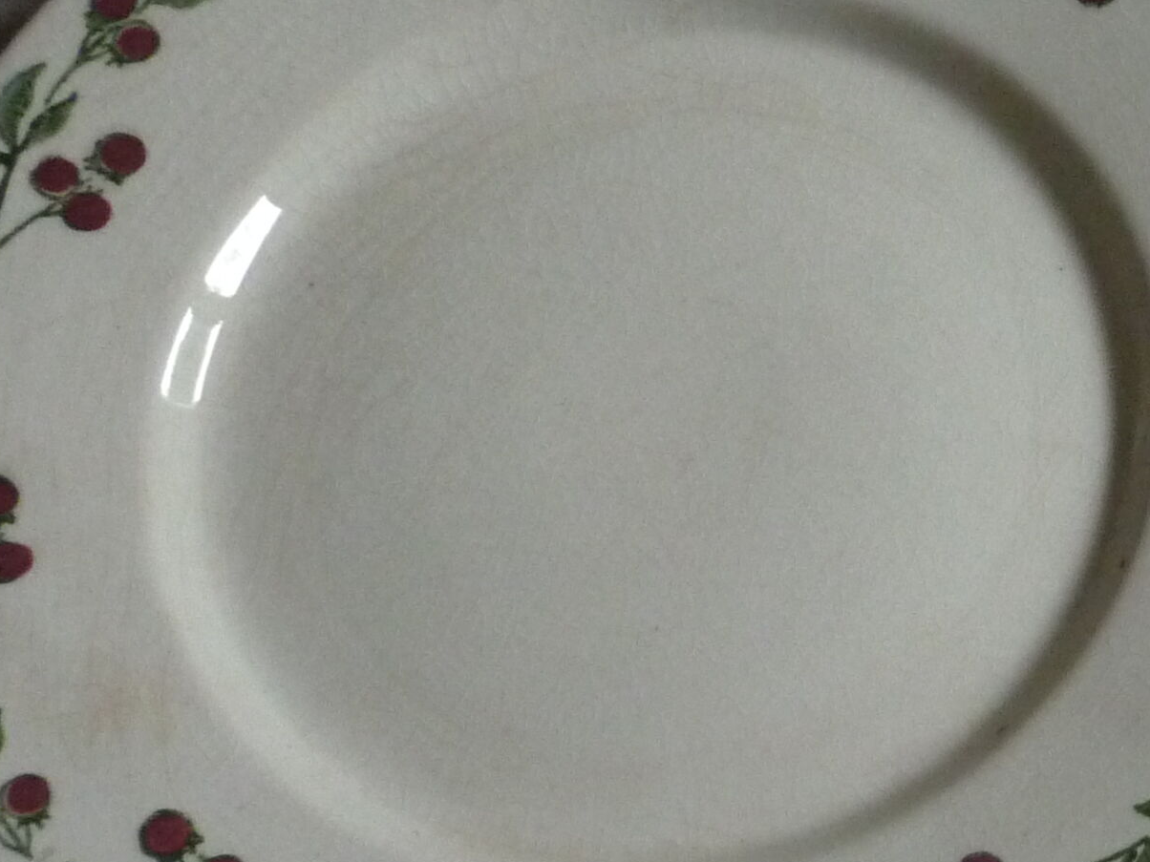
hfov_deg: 18.3
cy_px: 395
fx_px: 3322
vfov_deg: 14.8
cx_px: 1502
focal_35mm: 100
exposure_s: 1/30
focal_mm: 5.5
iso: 320
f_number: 2.8
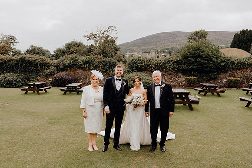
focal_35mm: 33
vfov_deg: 40.0
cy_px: 84
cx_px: 126
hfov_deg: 57.2
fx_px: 231
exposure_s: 1/160
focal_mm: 33
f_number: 6.3
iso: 125
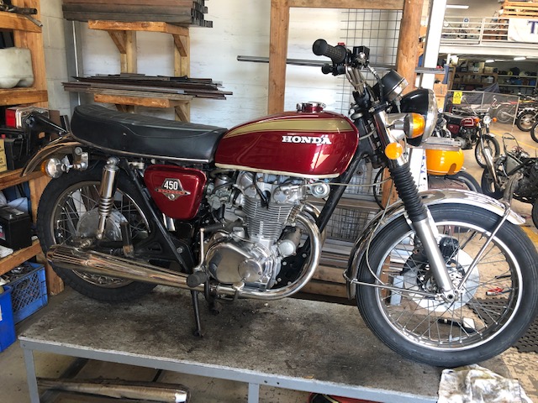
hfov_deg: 63.4
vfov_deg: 49.7
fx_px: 435
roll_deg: -1.2
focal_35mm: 28
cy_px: 202
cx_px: 269
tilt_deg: -16.0
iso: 32
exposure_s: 1/33
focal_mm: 3.99
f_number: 1.8
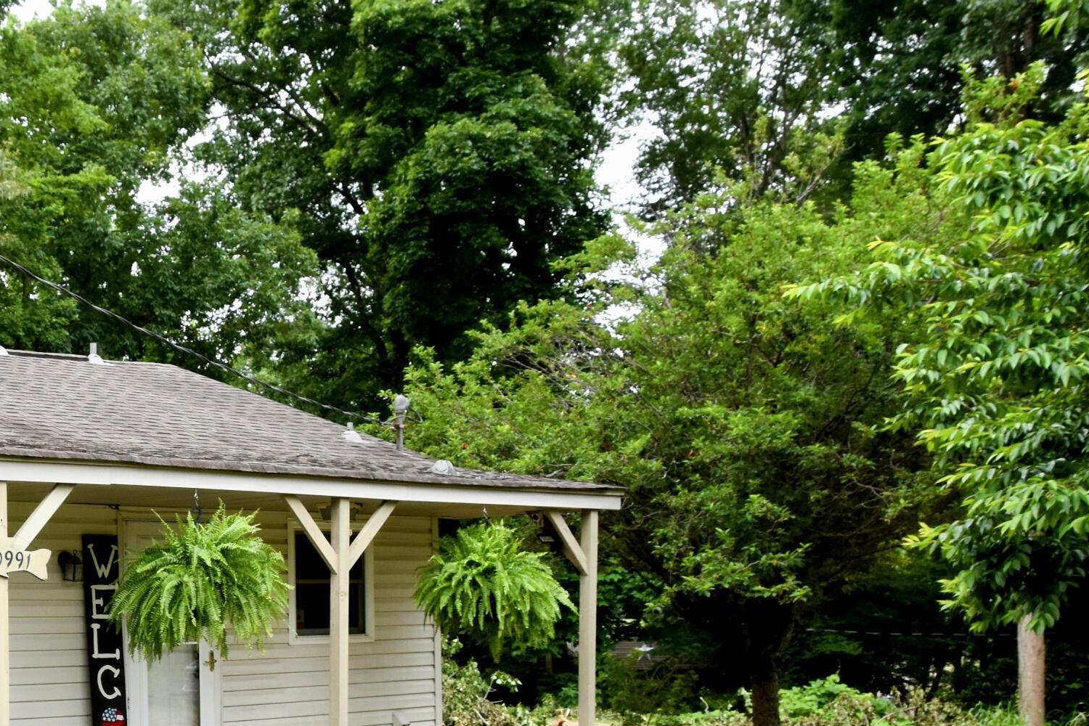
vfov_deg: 24.7
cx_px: 20
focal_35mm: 54
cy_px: 559
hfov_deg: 33.9
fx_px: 1633
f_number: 5.6
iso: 400
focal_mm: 18
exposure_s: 1/250
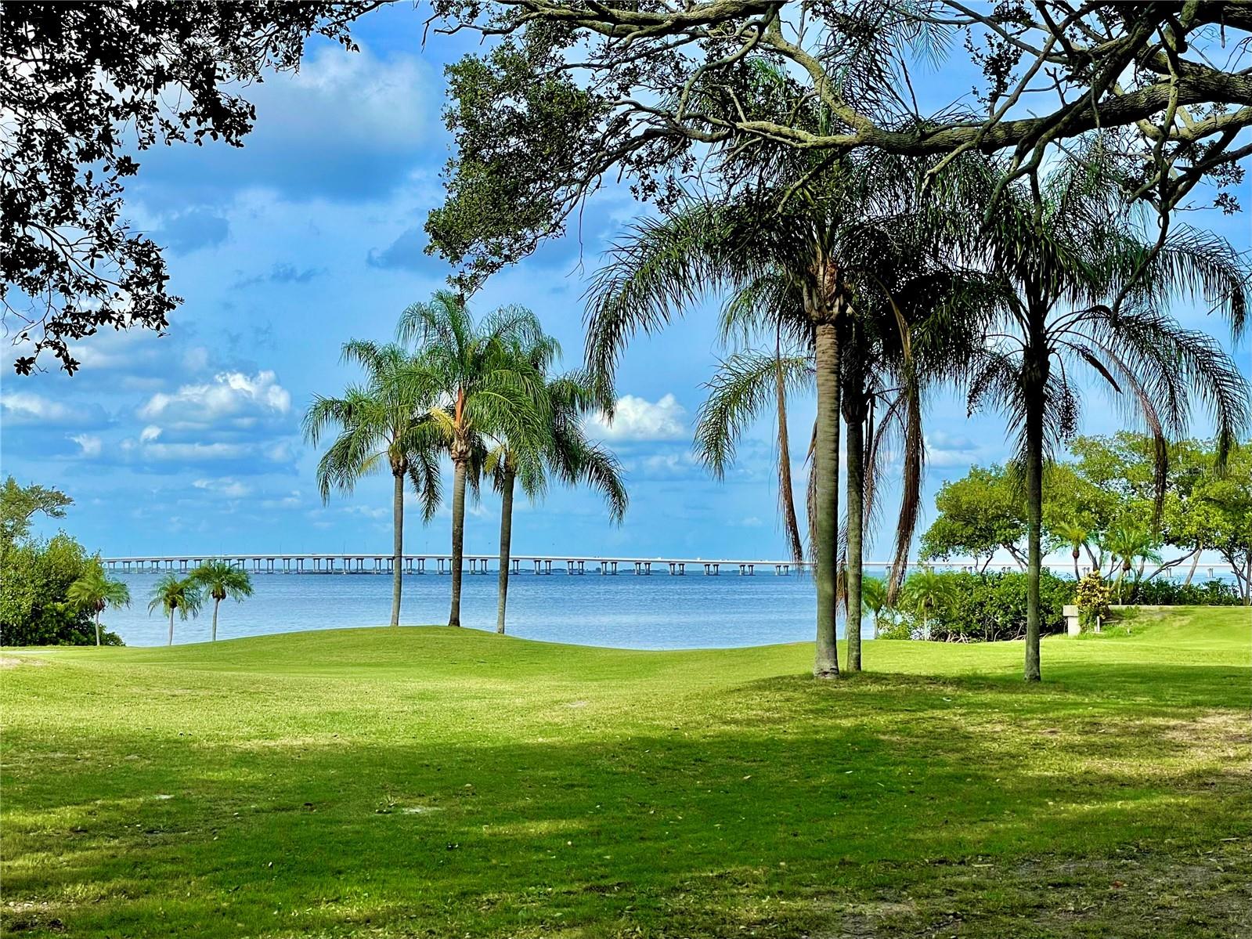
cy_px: 470
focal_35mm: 52
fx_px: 1881
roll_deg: +2.4
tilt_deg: +3.0
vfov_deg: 28.0
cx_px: 626
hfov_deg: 36.8
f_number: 2
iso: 25
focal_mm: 6
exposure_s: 1/1497
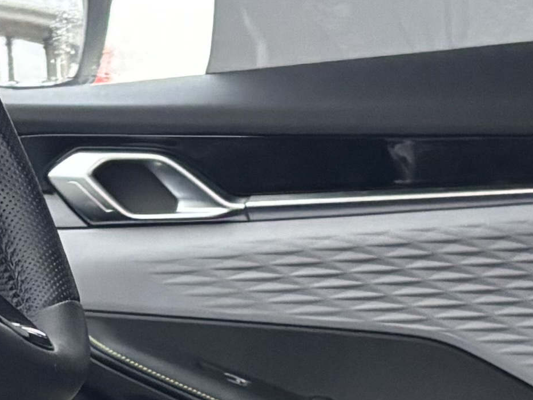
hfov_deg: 12.4
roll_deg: -1.0
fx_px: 2449
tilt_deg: -7.2
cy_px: 555
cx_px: 207
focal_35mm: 159
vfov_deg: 9.1
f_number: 1.6
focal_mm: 5.96
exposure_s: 1/55
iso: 500
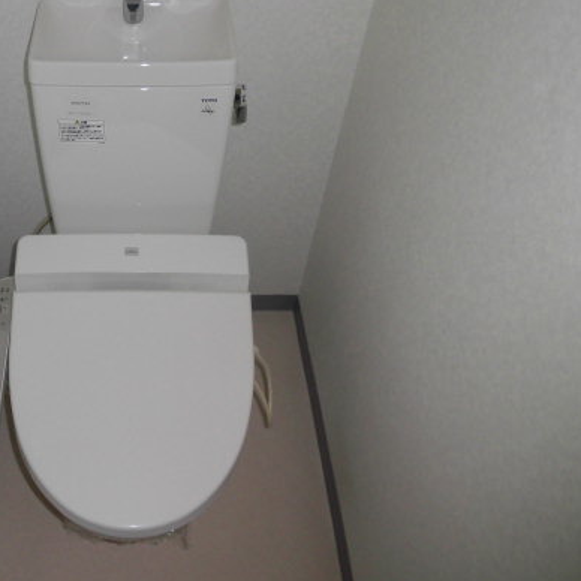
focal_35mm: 35
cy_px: 273
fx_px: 665
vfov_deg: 47.2
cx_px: 117
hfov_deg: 44.9
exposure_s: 1/15
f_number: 3.1
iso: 100
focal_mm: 4.3
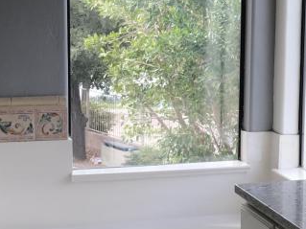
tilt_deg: -7.3
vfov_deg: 16.4
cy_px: 113
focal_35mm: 90
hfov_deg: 21.4
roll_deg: -1.3
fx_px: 795
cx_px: 259
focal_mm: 3.99
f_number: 1.8
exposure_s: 1/165
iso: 20
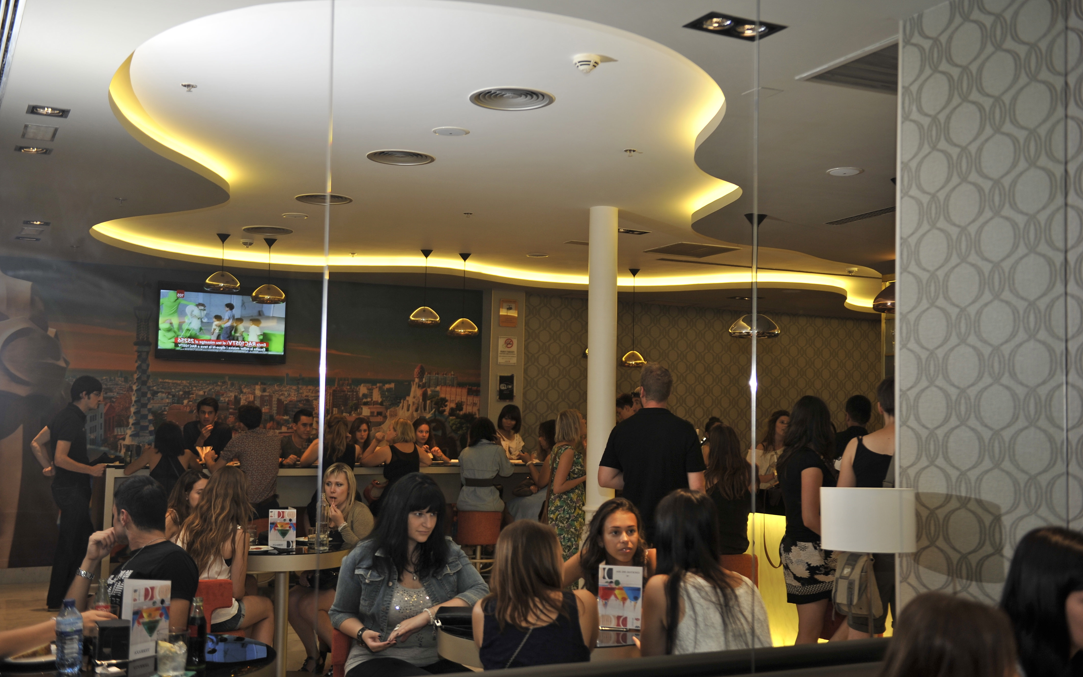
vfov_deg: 31.2
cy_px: 344
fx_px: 1210
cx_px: 540
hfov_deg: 48.2
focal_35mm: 41
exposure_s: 1/80
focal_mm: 40
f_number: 2.8
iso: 250
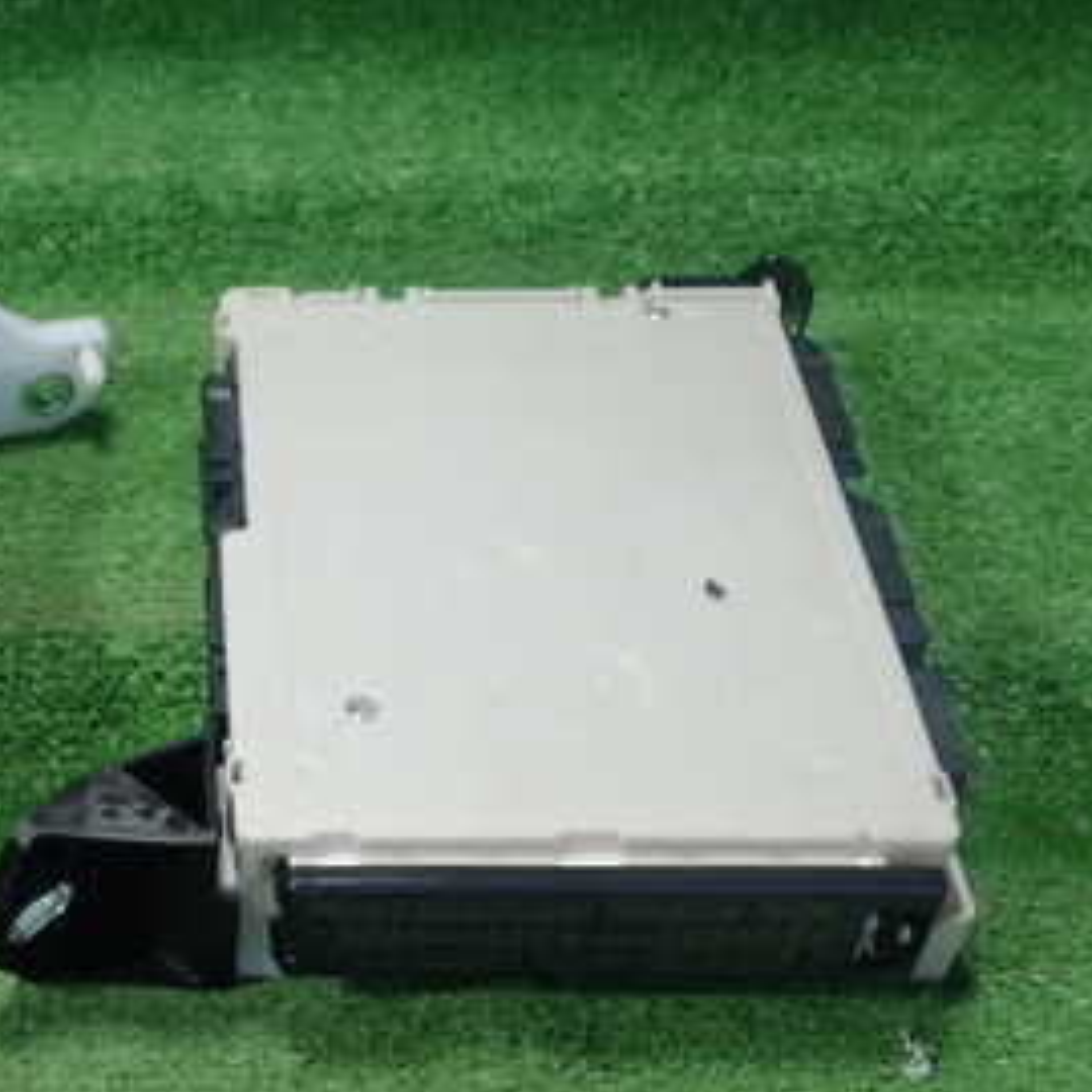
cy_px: 647
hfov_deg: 27.1
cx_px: -44
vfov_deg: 29.0
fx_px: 2106
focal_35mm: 59
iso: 250
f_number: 2.3
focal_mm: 5.5
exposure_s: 1/125
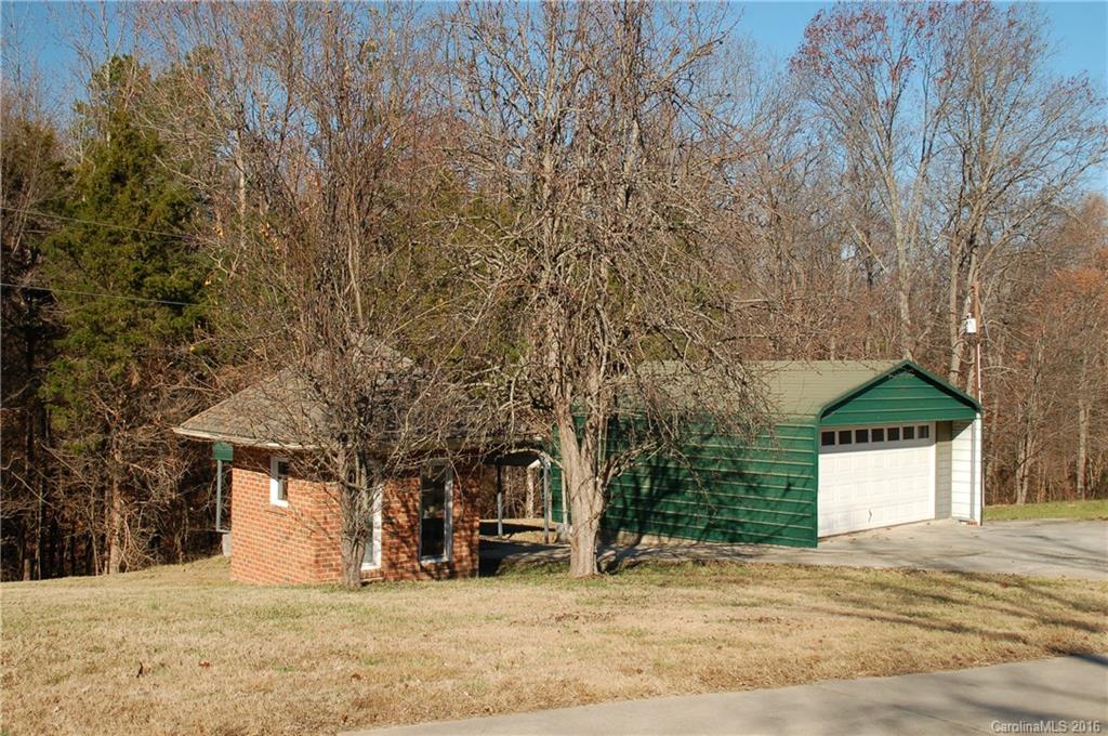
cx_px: 554
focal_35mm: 39
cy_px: 368
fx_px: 1199
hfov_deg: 49.6
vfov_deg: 34.1
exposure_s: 1/200
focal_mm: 26
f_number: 7.1
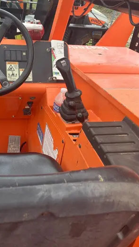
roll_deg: -12.0
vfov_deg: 47.2
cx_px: 28
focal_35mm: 43
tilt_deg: -26.6
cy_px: 103
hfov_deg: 27.2
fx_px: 281
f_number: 1.8
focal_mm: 3.99
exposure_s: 1/145
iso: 25
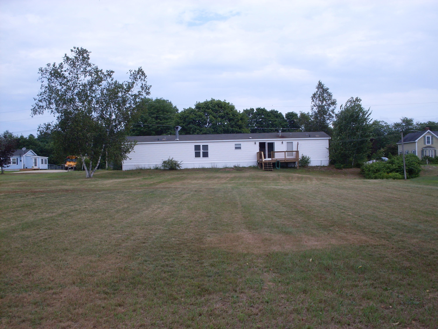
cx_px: 219
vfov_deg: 37.7
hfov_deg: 49.0
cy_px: 164
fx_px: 481
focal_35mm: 38
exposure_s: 1/180
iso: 80
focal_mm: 6.3
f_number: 8.4
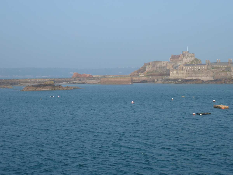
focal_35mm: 67
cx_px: 116
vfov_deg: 21.9
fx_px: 451
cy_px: 88
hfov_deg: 29.0
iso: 80
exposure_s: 1/500
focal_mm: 11
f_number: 4.1
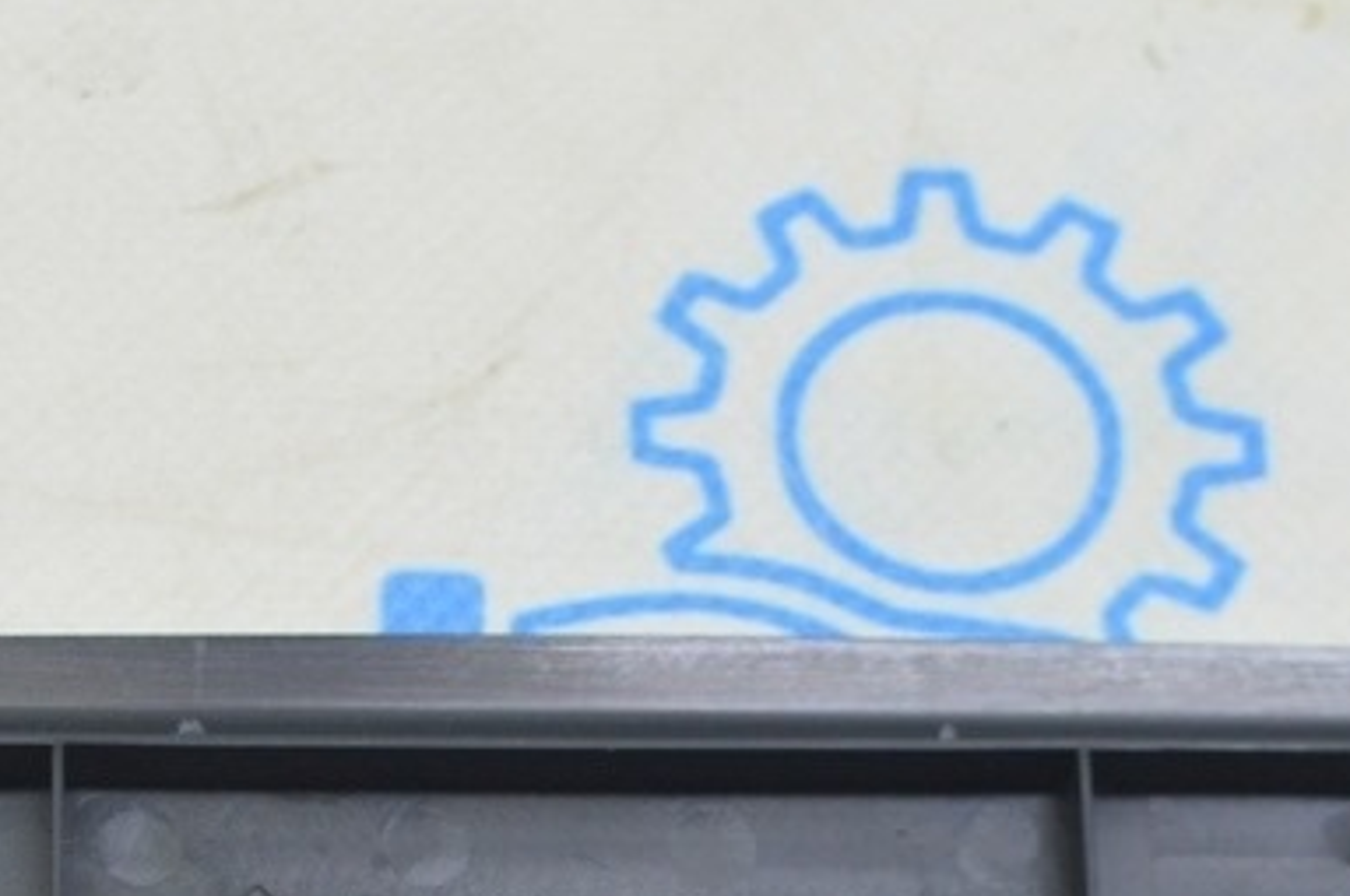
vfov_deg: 9.9
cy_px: 986
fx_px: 5093
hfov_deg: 15.1
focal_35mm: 136
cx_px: 559
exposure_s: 1/20
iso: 400
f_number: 5.6
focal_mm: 34
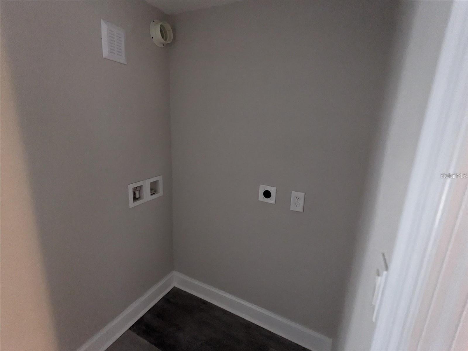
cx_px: 234
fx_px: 216
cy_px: 176
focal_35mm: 16
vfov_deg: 78.1
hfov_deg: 94.5
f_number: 2.2
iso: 1562
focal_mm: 2.22
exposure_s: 1/30
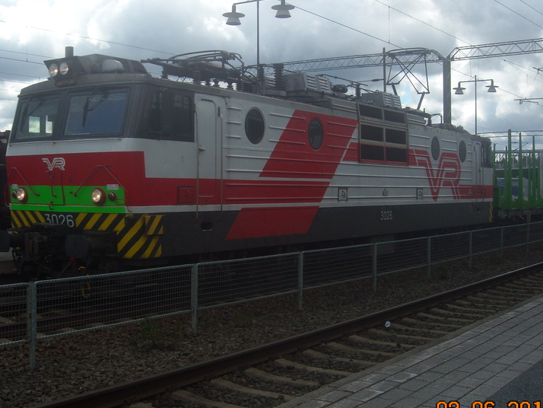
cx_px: 207
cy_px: 186
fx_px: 769
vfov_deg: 29.7
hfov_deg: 38.7
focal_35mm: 49
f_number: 2.8
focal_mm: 5.7
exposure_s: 1/957
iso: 64
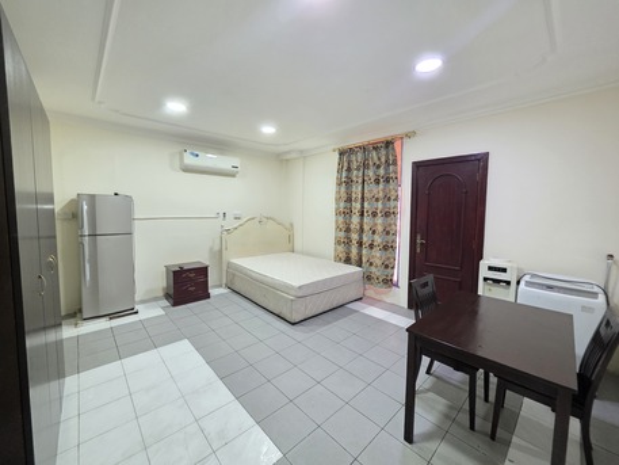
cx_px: 310
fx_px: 233
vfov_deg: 89.9
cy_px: 232
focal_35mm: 13
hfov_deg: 106.2
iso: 500
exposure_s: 1/50
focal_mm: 2.2
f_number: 1.9
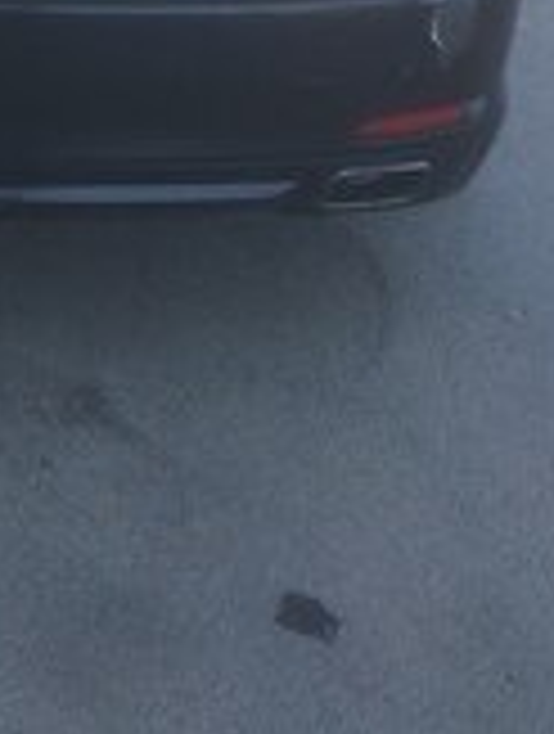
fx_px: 1871
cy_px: -230
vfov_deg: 20.3
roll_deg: -0.1
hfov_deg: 16.5
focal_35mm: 88
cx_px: -5
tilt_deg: -11.8
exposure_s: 1/373
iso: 32
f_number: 2.2
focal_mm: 4.15
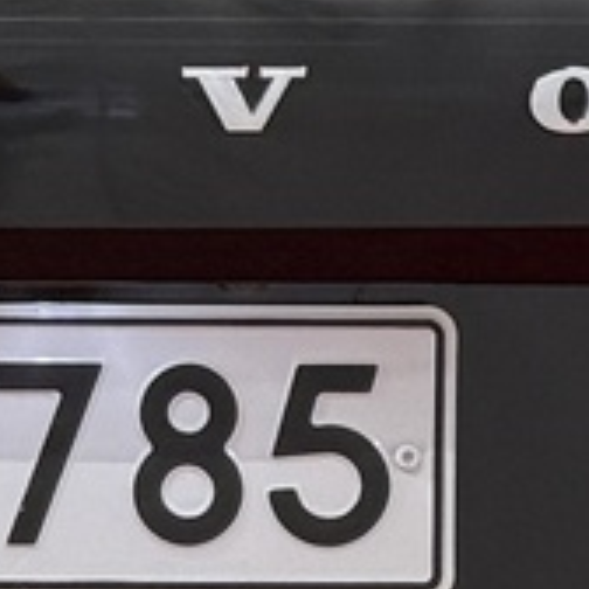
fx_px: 7007
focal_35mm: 364
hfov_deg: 4.8
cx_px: -74
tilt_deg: -9.6
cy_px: 330
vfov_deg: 4.8
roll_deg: -0.6
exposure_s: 1/50
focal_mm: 6.76
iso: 64
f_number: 1.78
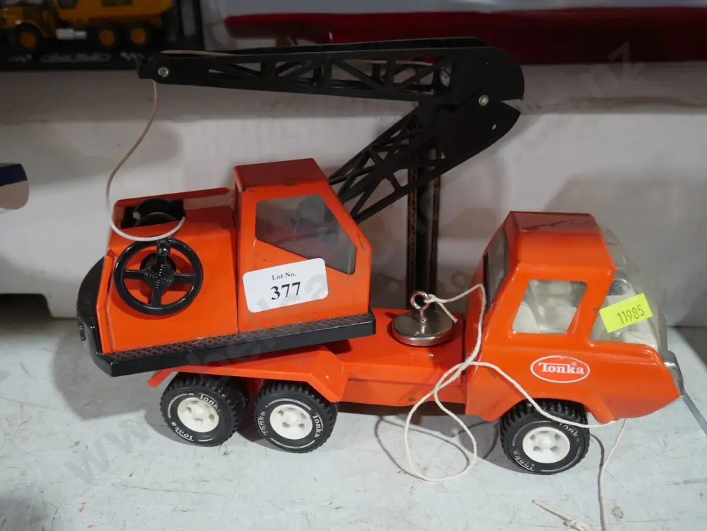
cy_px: 266
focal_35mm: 32
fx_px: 654
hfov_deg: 56.8
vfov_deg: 44.2
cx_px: 354
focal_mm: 16
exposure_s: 1/60
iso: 800
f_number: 4
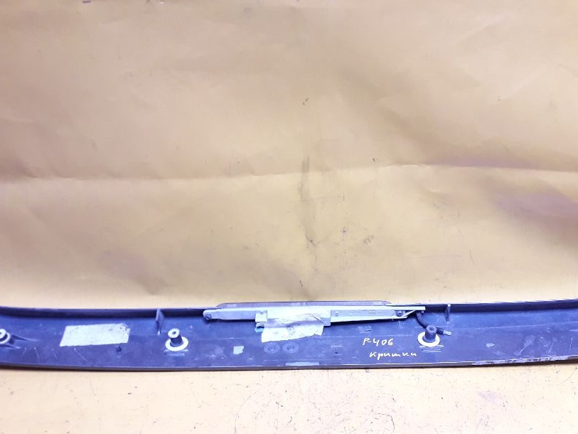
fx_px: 568
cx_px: 310
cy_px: 260
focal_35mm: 34
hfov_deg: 53.9
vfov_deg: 41.6
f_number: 1.9
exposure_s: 1/50
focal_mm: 3.6
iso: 125
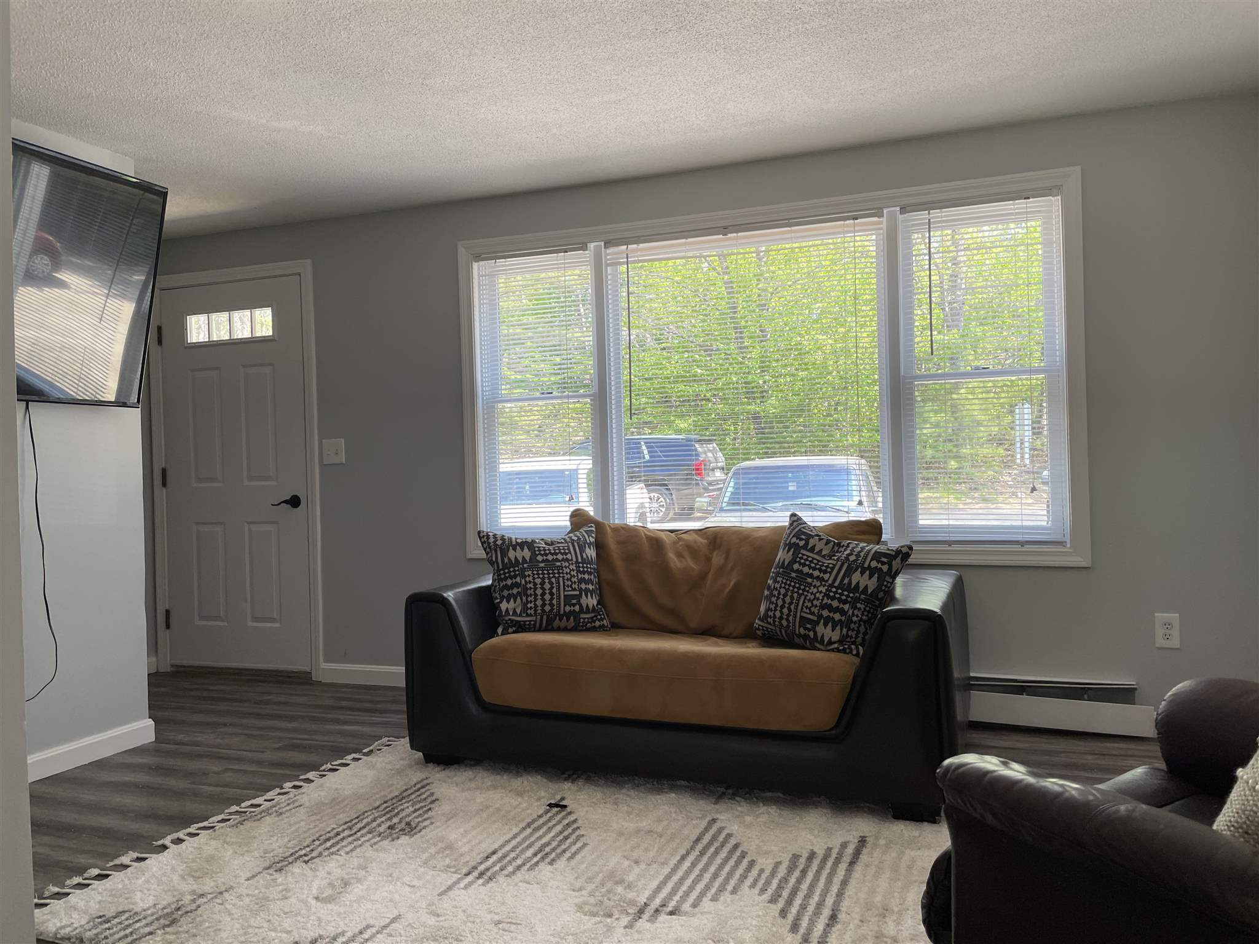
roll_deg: +1.2
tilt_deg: -0.3
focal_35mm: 26
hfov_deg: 67.3
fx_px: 946
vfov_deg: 53.1
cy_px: 472
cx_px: 630
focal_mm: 4.2
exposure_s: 1/121
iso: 40
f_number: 1.6
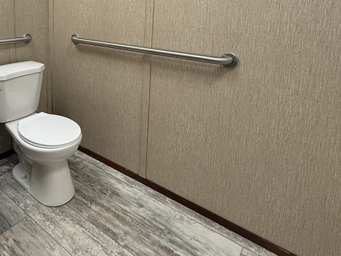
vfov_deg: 47.6
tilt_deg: -7.4
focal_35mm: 27
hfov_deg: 61.0
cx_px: 78
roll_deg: -0.1
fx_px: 266
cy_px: 40
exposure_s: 1/60
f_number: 2.2
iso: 200
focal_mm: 2.22
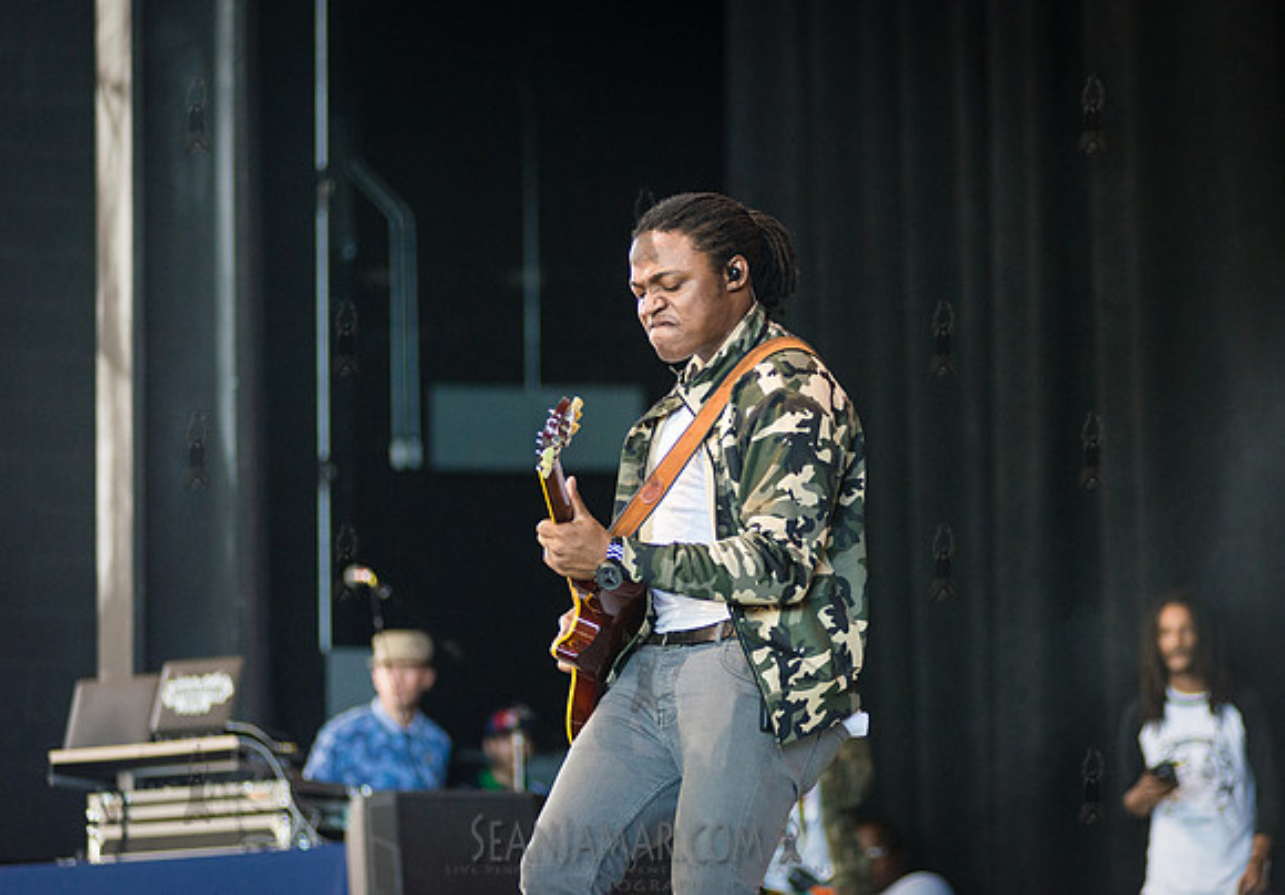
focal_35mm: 139
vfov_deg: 10.2
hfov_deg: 14.6
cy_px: 416
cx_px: 700
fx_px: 5021
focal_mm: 125
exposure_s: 1/400
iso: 2500
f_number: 2.8
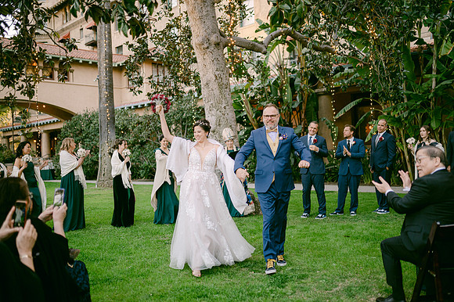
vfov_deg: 37.7
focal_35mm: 35
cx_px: 227
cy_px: 151
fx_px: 443
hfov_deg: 54.3
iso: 1000
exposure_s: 1/1250
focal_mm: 35
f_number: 1.4
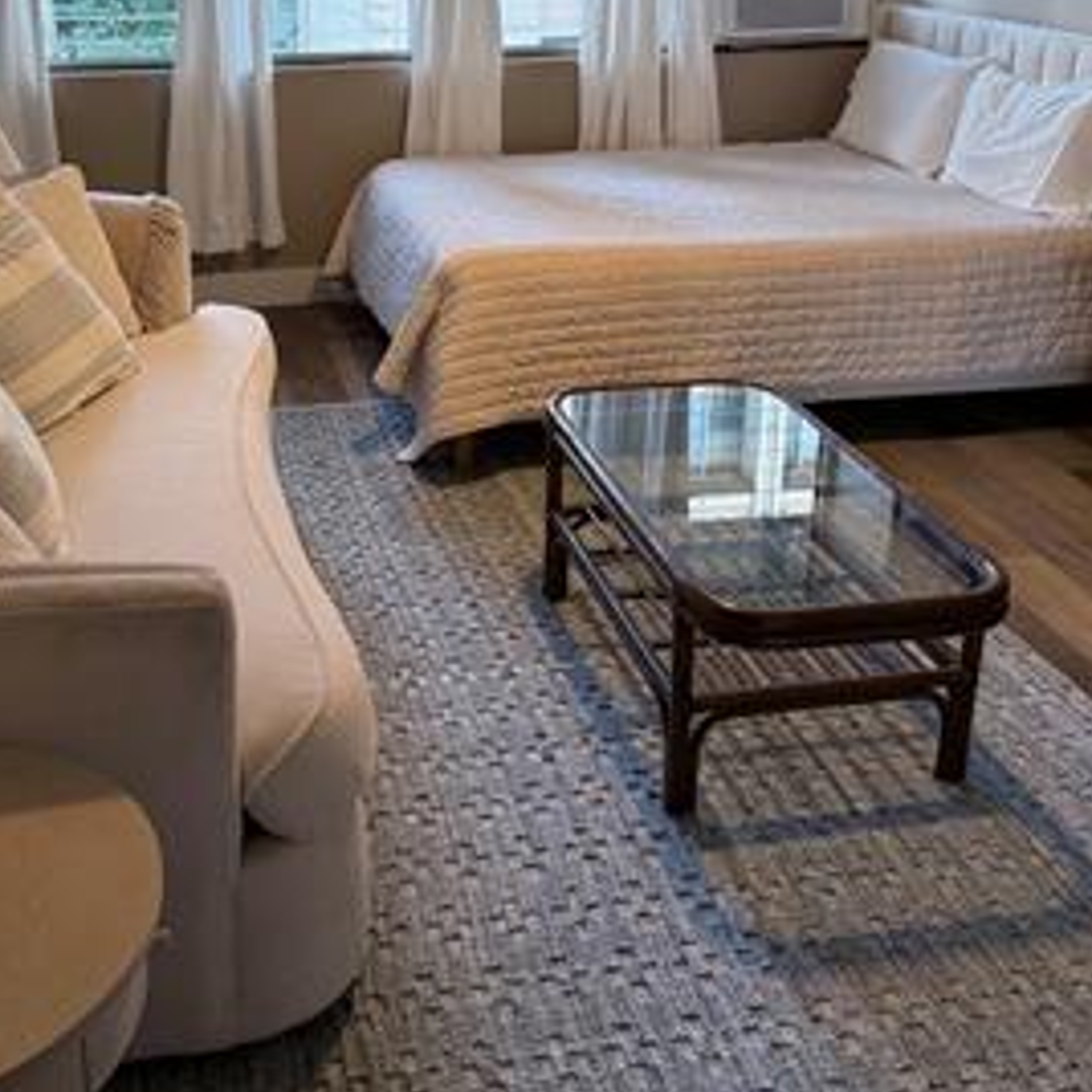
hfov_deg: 43.4
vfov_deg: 41.9
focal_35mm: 38
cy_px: 216
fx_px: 1356
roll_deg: -0.2
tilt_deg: -13.0
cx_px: 395
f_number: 1.78
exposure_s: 1/60
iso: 160
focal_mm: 6.76
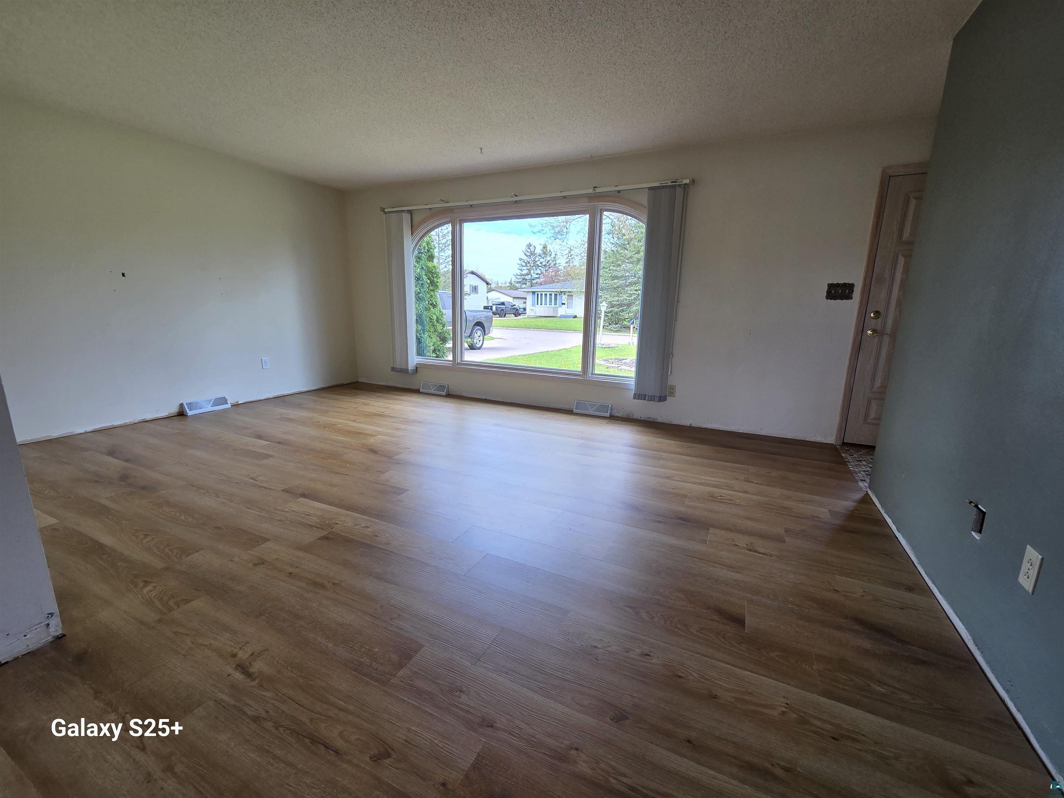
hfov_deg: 106.2
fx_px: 400
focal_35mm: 13
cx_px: 532
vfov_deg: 89.9
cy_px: 399
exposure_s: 1/120
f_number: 2.2
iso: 64
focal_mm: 2.2
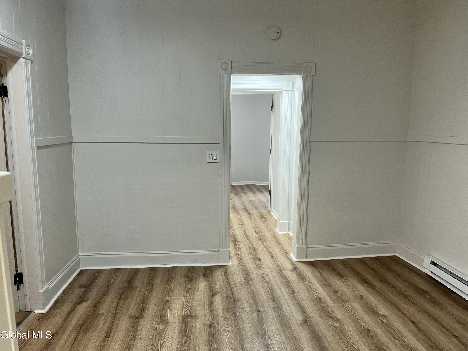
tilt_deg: -6.0
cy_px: 176
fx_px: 352
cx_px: 234
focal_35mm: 26
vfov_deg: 53.1
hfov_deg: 67.3
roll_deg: -0.4
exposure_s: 1/60
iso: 125
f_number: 1.6
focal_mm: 5.1
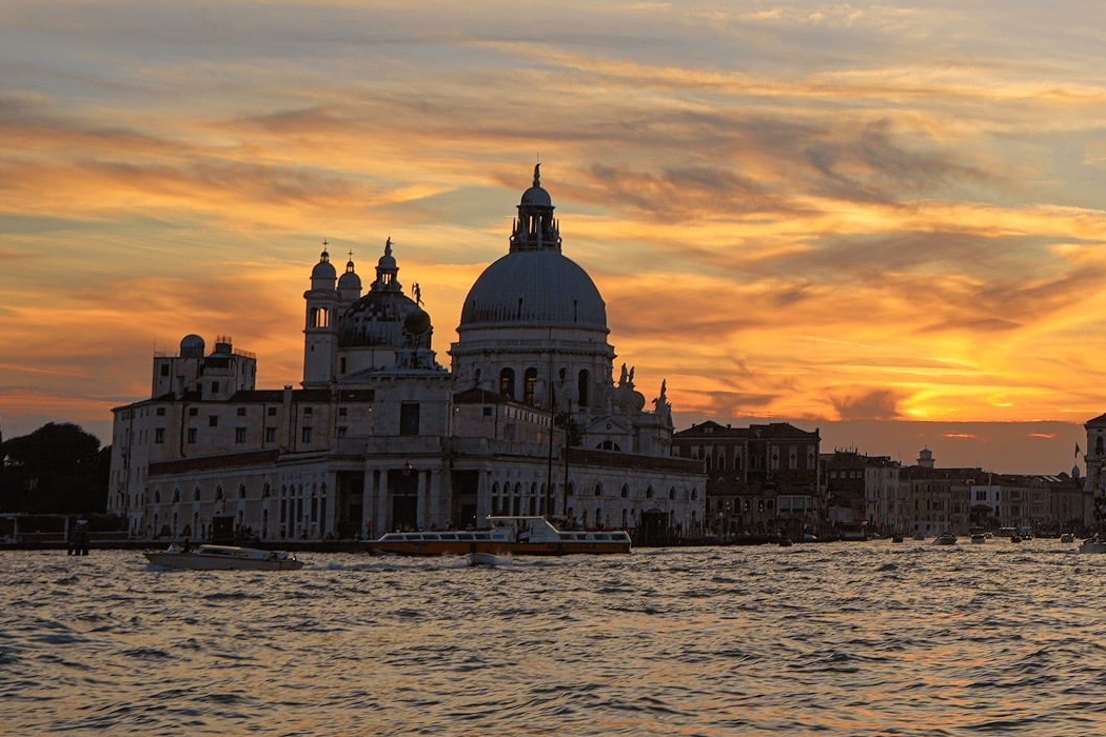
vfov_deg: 27.9
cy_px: 240
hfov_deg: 40.5
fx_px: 1475
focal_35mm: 48
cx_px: 748
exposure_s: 1/125
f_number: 7.1
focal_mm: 35
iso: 100
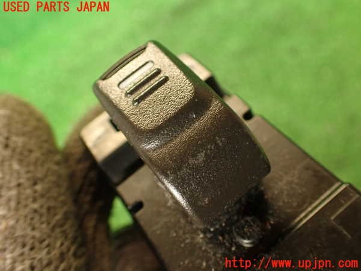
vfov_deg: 44.2
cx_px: 180
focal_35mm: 32
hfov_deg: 56.8
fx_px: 334
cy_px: 136
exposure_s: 1/30
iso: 250
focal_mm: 5.79
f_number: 2.4
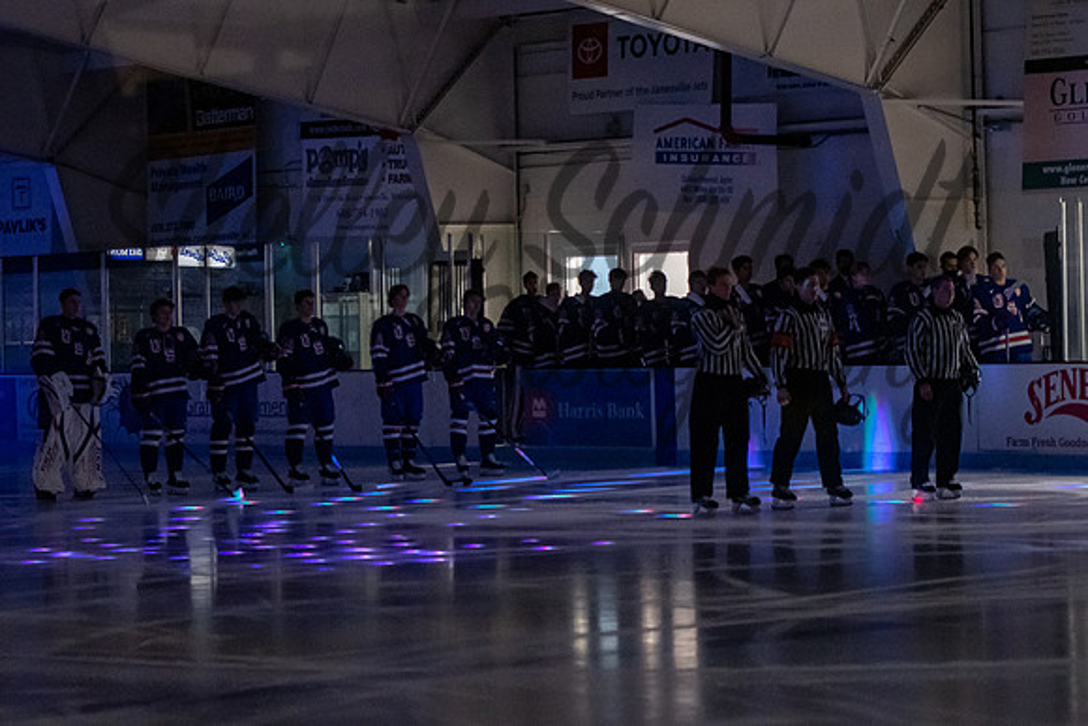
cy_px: 340
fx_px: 3499
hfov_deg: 17.7
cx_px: 570
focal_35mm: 116
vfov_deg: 11.8
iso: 5000
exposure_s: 1/80
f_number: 2.8
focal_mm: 70
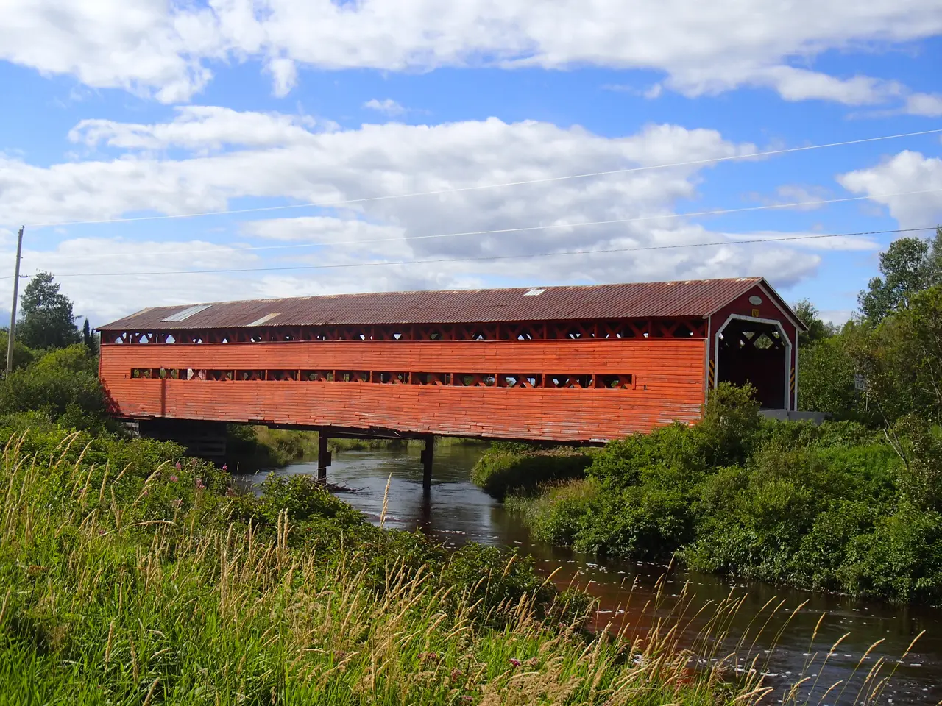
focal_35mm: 49
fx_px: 1333
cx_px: 471
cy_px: 353
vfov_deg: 29.7
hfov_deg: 38.9
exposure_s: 1/125
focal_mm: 8.8
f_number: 14
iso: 100
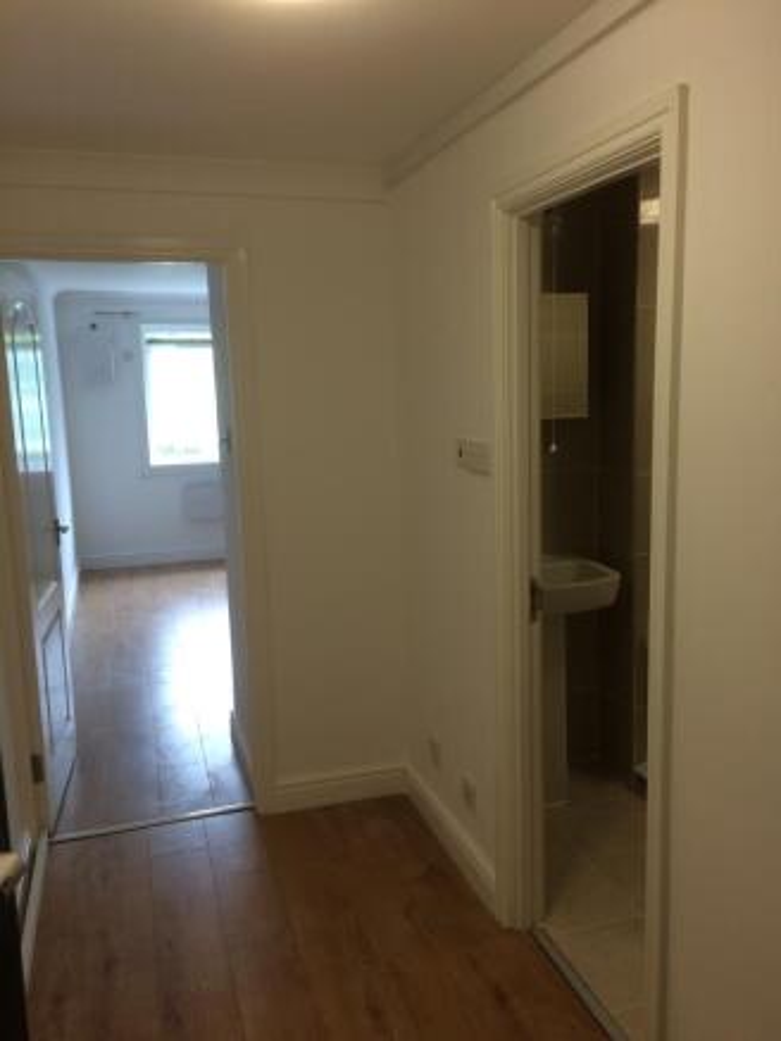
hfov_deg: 48.2
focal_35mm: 29
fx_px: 872
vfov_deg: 61.6
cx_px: 390
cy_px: 520
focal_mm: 4.15
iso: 40
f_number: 2.2
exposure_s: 1/40
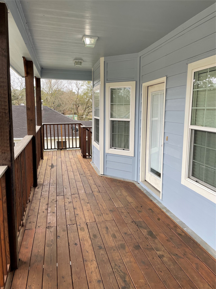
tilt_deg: -8.0
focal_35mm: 26
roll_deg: +0.0
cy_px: 144
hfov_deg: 53.1
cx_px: 108
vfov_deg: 67.3
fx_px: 216
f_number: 1.6
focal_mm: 4.2
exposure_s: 1/362
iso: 32
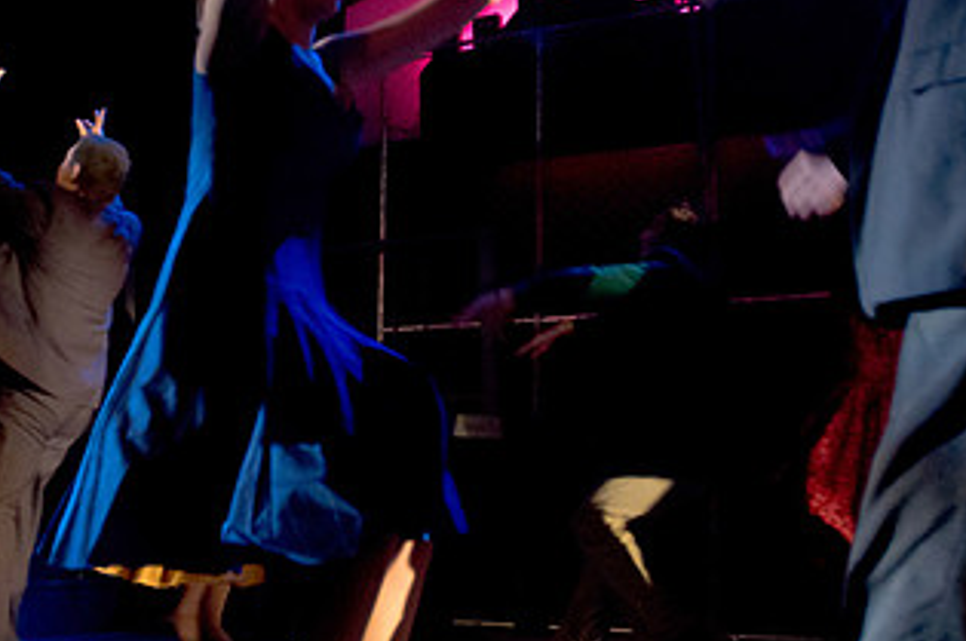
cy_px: 314
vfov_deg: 28.6
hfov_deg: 41.7
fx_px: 1257
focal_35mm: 47
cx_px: 365
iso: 3200
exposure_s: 1/100
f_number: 2.8
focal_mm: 17
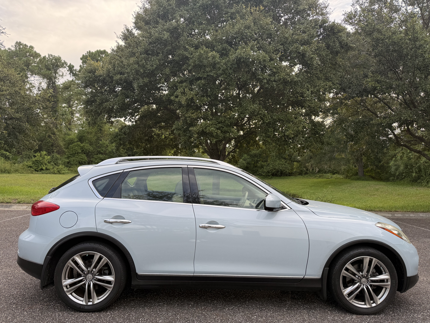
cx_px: 215
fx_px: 298
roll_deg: -0.9
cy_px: 162
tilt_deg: +2.1
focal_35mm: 24
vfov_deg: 56.8
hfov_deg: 71.6
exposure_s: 1/299
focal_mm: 6.76
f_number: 1.78
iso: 80
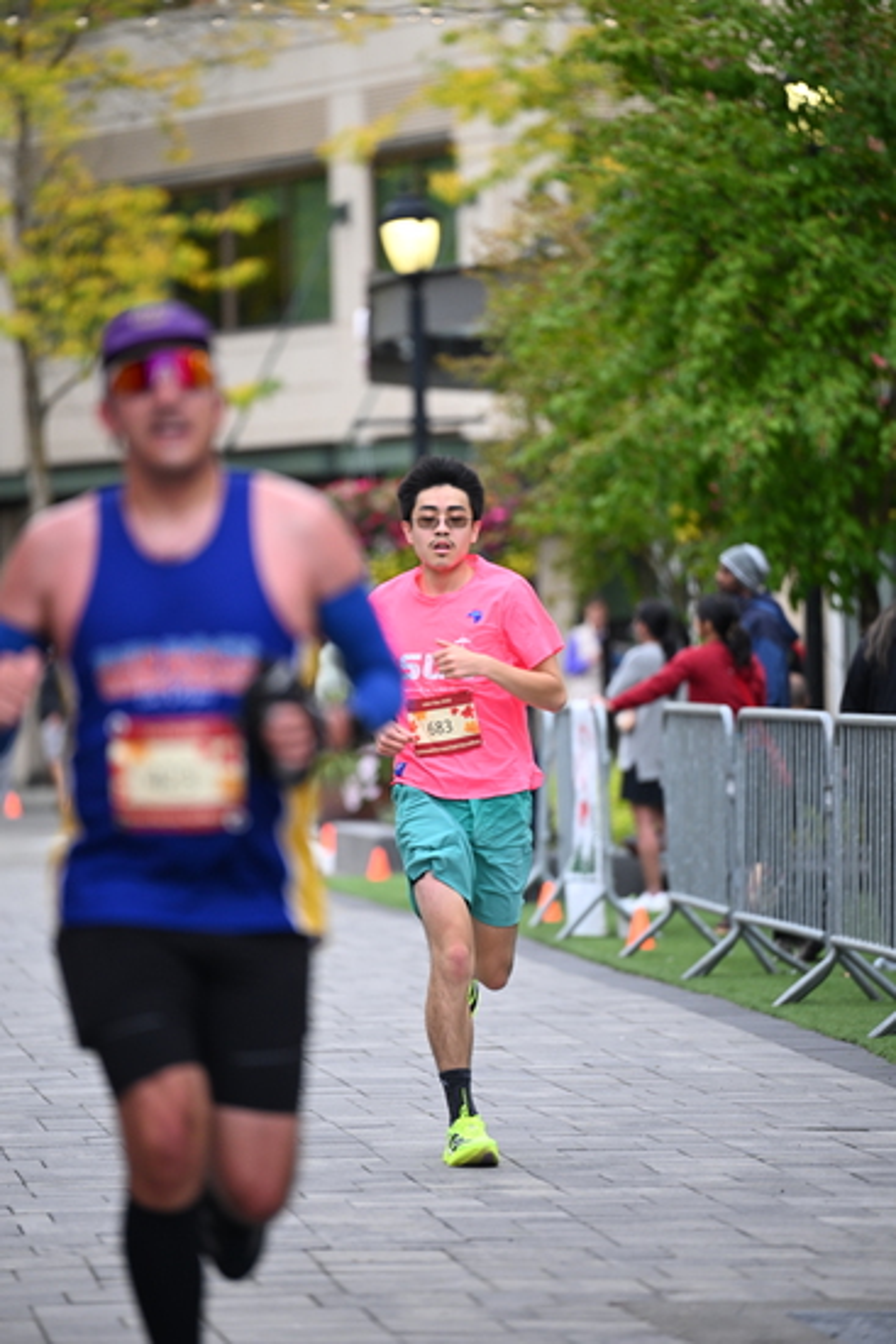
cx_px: 448
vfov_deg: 10.3
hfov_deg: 6.9
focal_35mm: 200
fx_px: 7461
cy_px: 672
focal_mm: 200
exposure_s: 1/1600
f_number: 2.8
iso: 1000
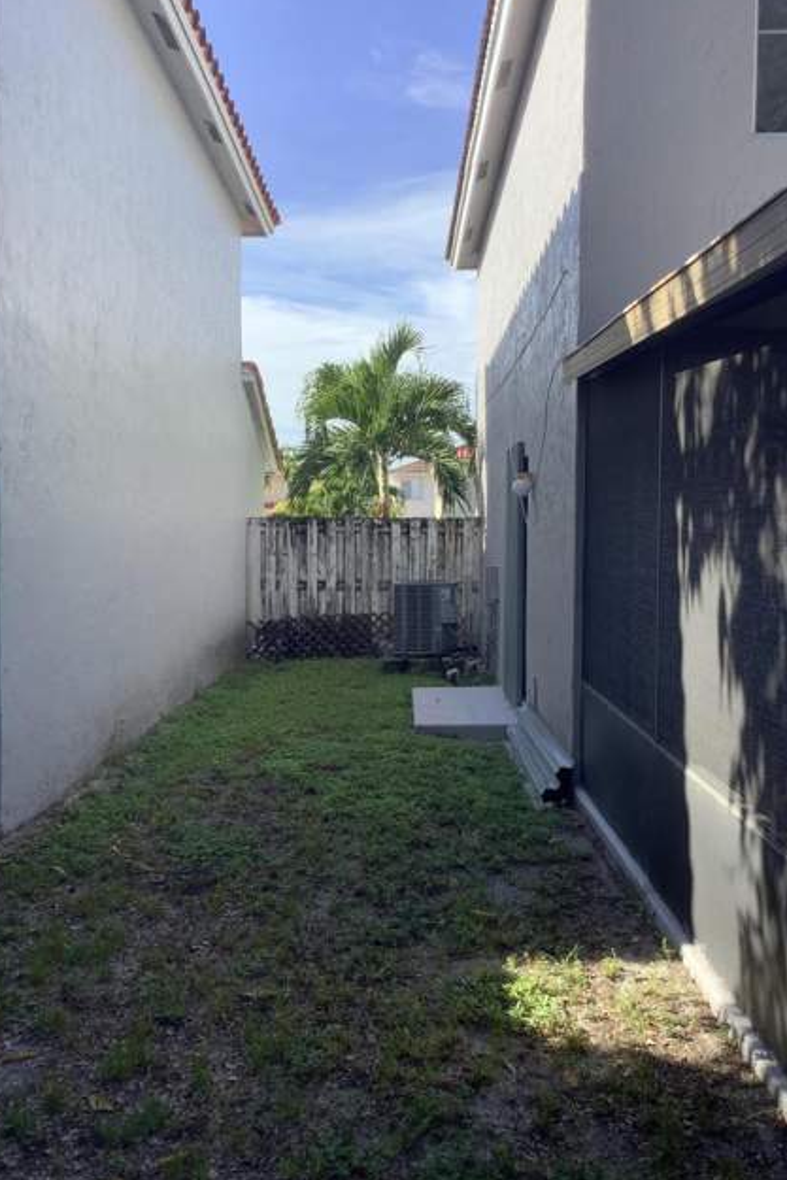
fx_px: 1081
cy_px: 583
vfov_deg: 57.2
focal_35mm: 33
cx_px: 366
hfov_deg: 40.0
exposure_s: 1/500
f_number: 2.4
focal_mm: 3.3
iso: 25
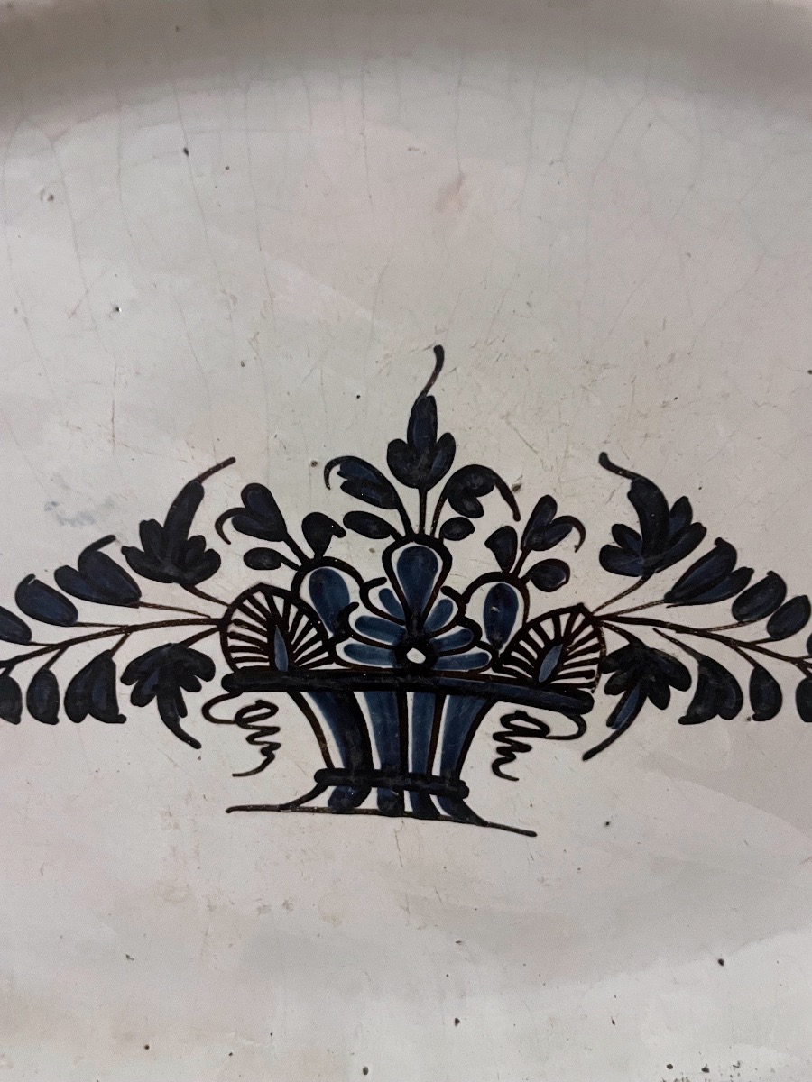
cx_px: 406
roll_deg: -0.8
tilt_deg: +2.0
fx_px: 813
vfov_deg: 67.3
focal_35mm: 26
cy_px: 541
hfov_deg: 53.1
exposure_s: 1/33
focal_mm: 4.2
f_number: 1.6
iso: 500
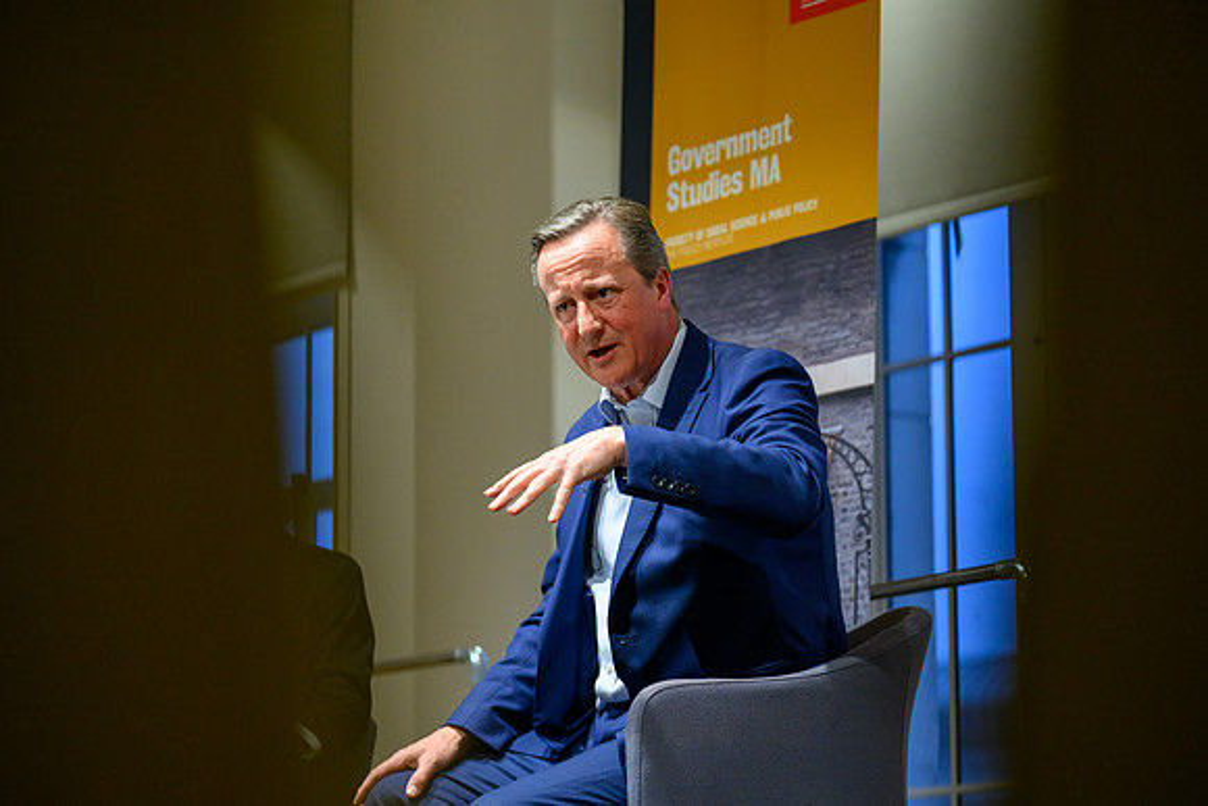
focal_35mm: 100
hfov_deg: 20.3
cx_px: 604
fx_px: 3367
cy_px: 403
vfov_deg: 13.7
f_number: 2.7
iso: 2200
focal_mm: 97
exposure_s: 1/640
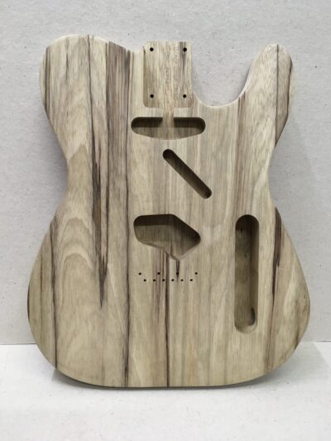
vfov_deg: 61.6
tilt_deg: -17.6
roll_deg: -1.7
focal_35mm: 29
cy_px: 220
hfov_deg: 48.2
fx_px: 370
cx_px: 166
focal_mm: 4.15
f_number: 2.2
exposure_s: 1/33
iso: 125
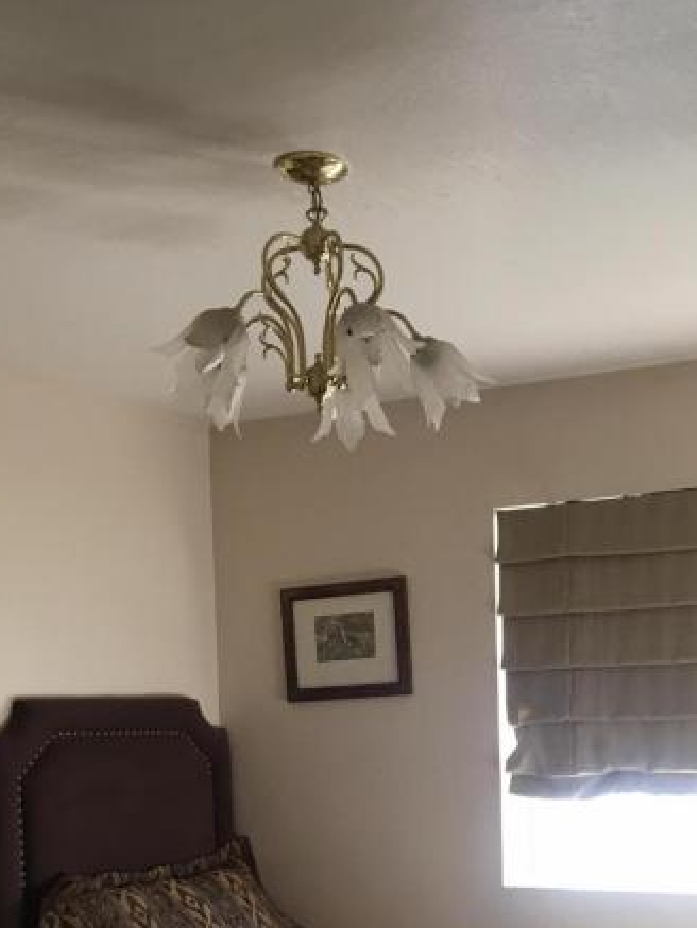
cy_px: 762
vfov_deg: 36.0
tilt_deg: -2.5
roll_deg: +1.5
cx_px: 518
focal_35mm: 51
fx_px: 1369
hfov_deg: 28.2
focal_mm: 4.15
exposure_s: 1/30
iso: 40
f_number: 2.2
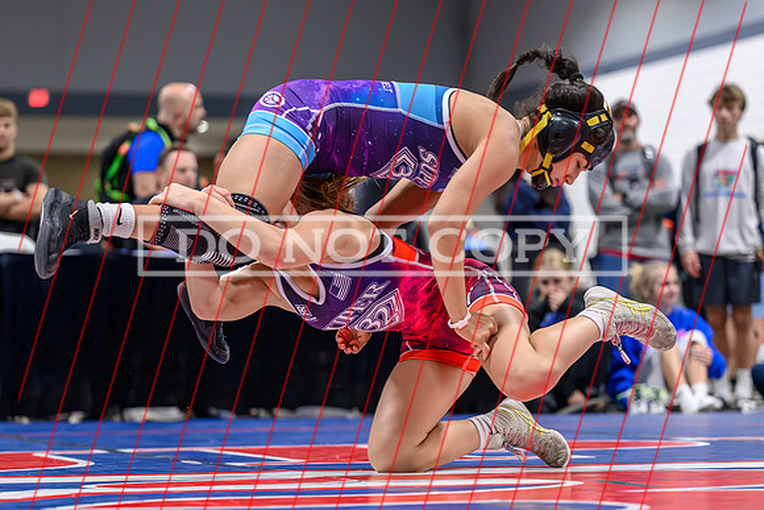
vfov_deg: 10.5
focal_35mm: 131
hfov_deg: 15.6
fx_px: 2779
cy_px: 267
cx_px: 431
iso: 4000
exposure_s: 1/1000
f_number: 2.8
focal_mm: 92
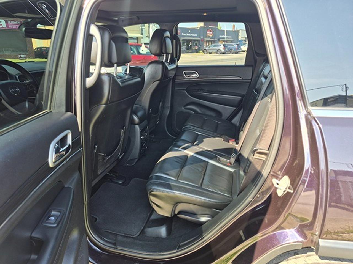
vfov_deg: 58.9
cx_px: 176
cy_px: 132
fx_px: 235
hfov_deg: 73.9
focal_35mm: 23
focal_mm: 5.4
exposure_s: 1/180
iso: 32
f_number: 1.8
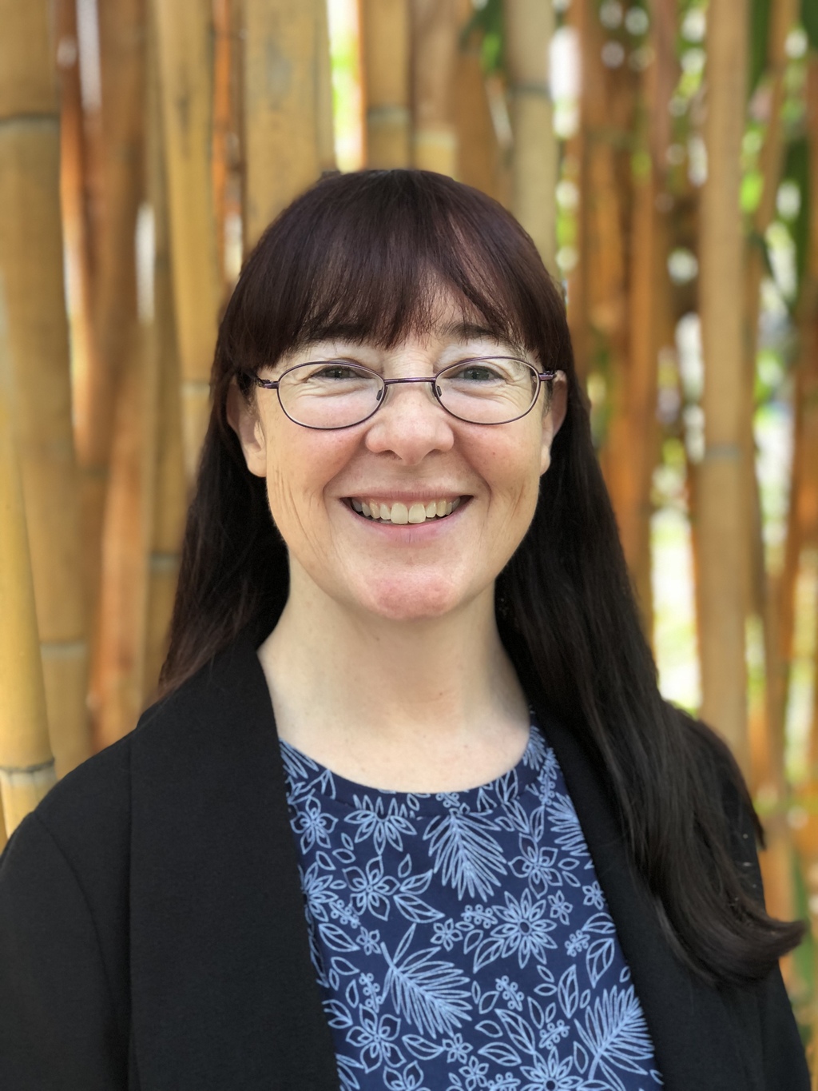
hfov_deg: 25.7
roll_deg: -0.5
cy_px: 546
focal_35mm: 57
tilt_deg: -6.0
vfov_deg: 33.8
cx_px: 409
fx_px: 1796
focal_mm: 6.6
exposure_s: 1/50
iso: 80
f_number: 2.8
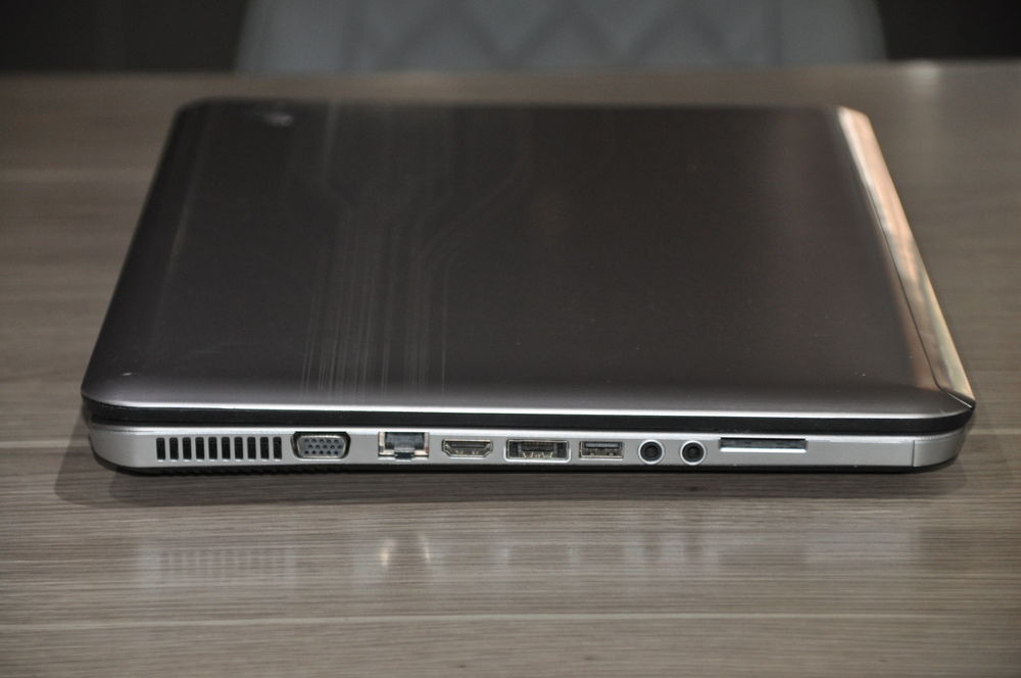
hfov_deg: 13.7
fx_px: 4249
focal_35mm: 150
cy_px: 339
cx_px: 510
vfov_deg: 9.1
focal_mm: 100
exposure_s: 1/60
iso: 800
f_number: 5.6
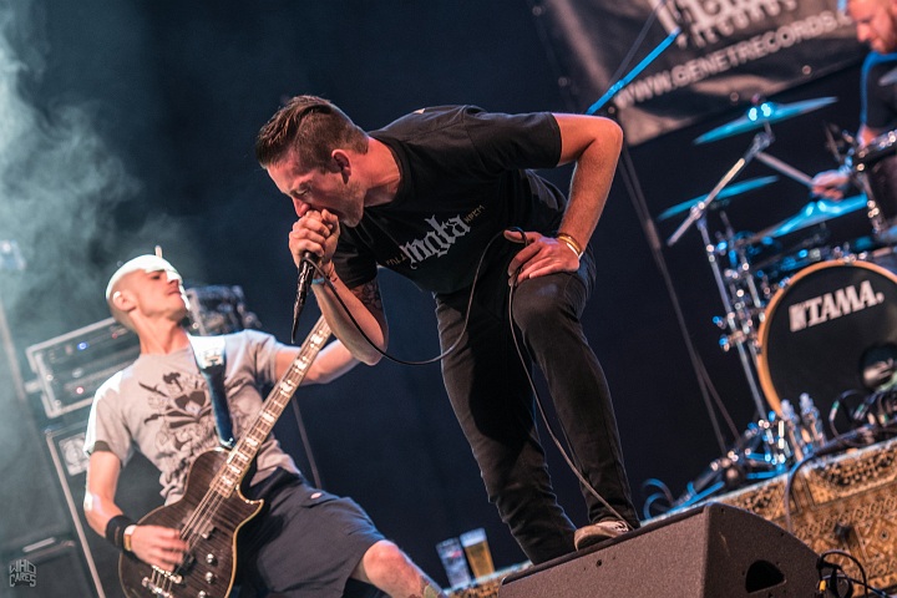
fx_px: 4559
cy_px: 299
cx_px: 448
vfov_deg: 7.5
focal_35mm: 183
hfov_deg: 11.2
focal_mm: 122
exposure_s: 1/100
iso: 800
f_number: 2.8
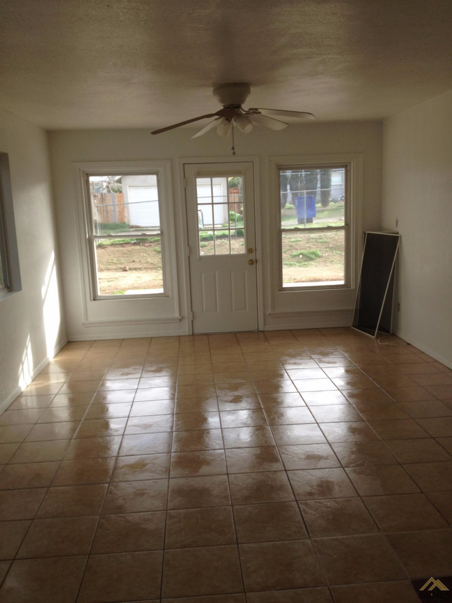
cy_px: 302
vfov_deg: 52.6
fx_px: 609
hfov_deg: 40.7
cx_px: 226
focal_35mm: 35
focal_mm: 4.28
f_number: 2.4
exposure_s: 1/273
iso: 50
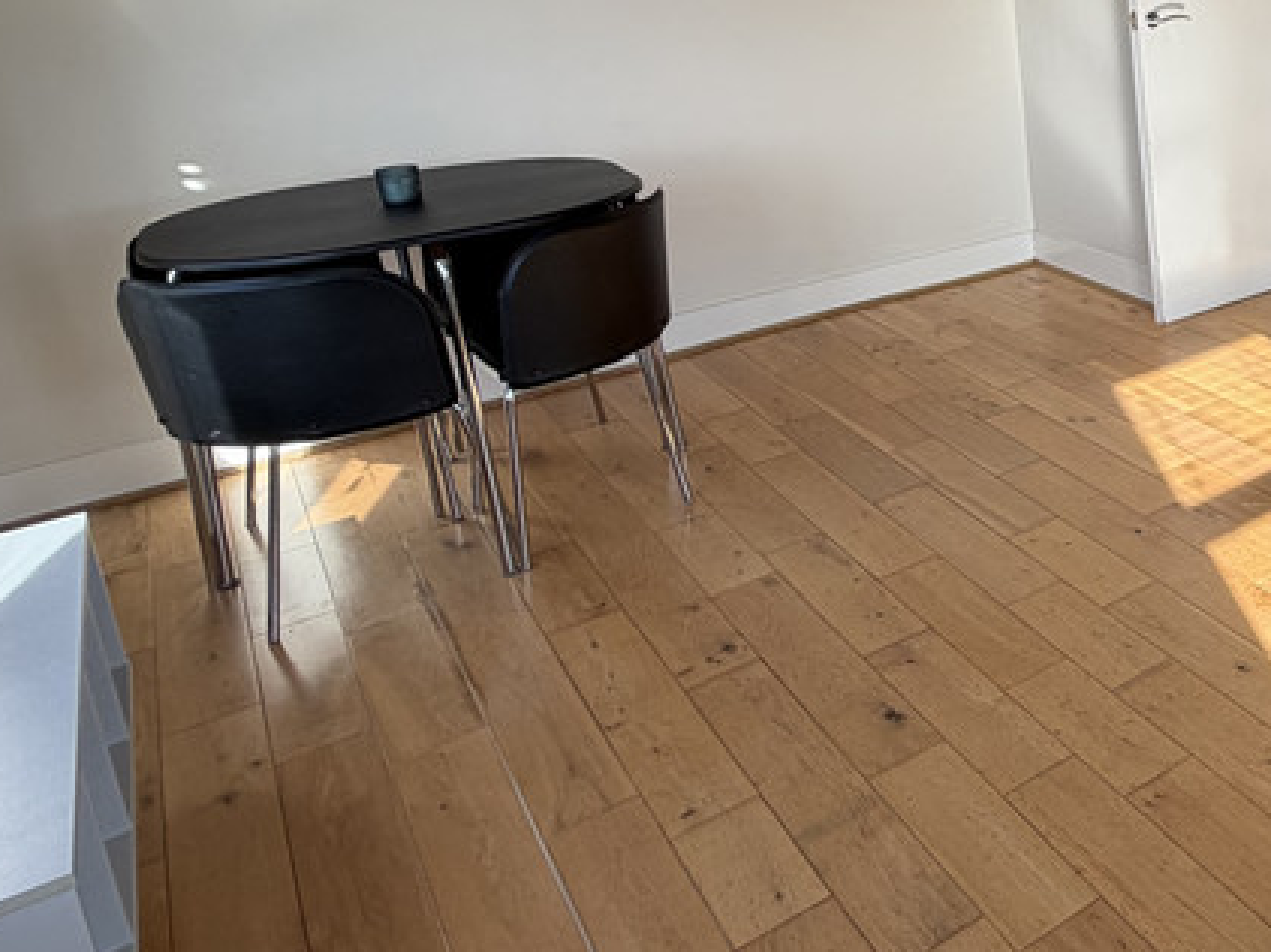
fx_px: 1248
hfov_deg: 40.5
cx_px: 1473
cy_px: 145
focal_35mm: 34
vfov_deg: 39.5
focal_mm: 2.22
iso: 40
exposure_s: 1/152
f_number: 2.2
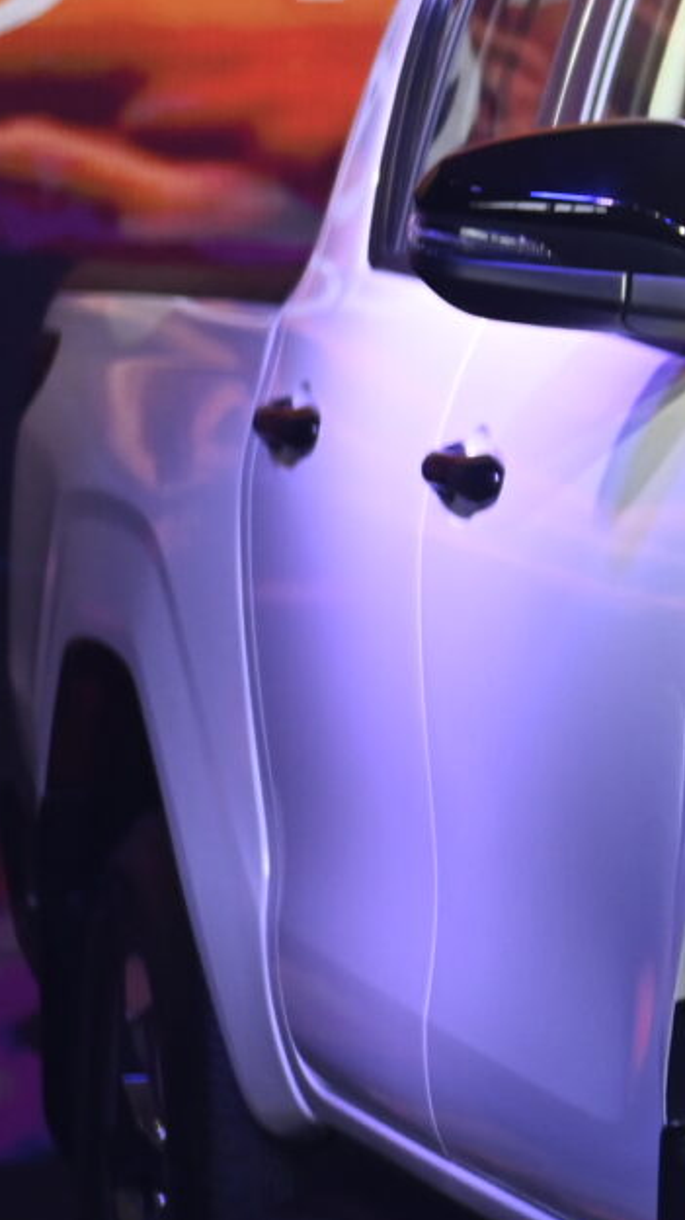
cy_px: 462
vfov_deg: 8.1
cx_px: 1936
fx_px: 8600
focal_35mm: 266
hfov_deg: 4.4
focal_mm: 62
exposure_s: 1/1600
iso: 1250
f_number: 3.2
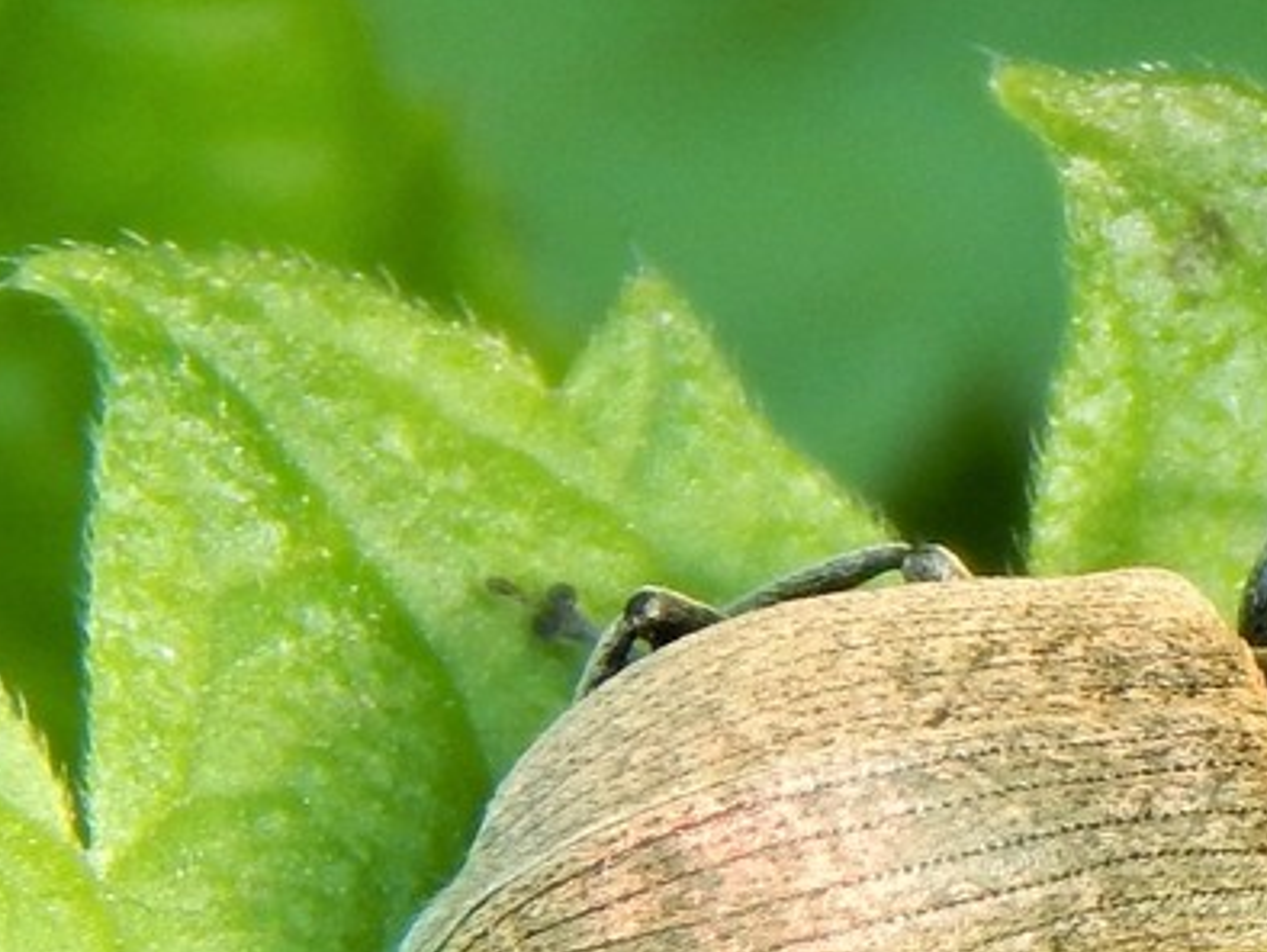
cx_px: 1063
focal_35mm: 448
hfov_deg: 4.4
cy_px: 810
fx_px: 16407
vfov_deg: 3.3
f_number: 5.4
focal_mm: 37.1
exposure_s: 1/50
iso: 125
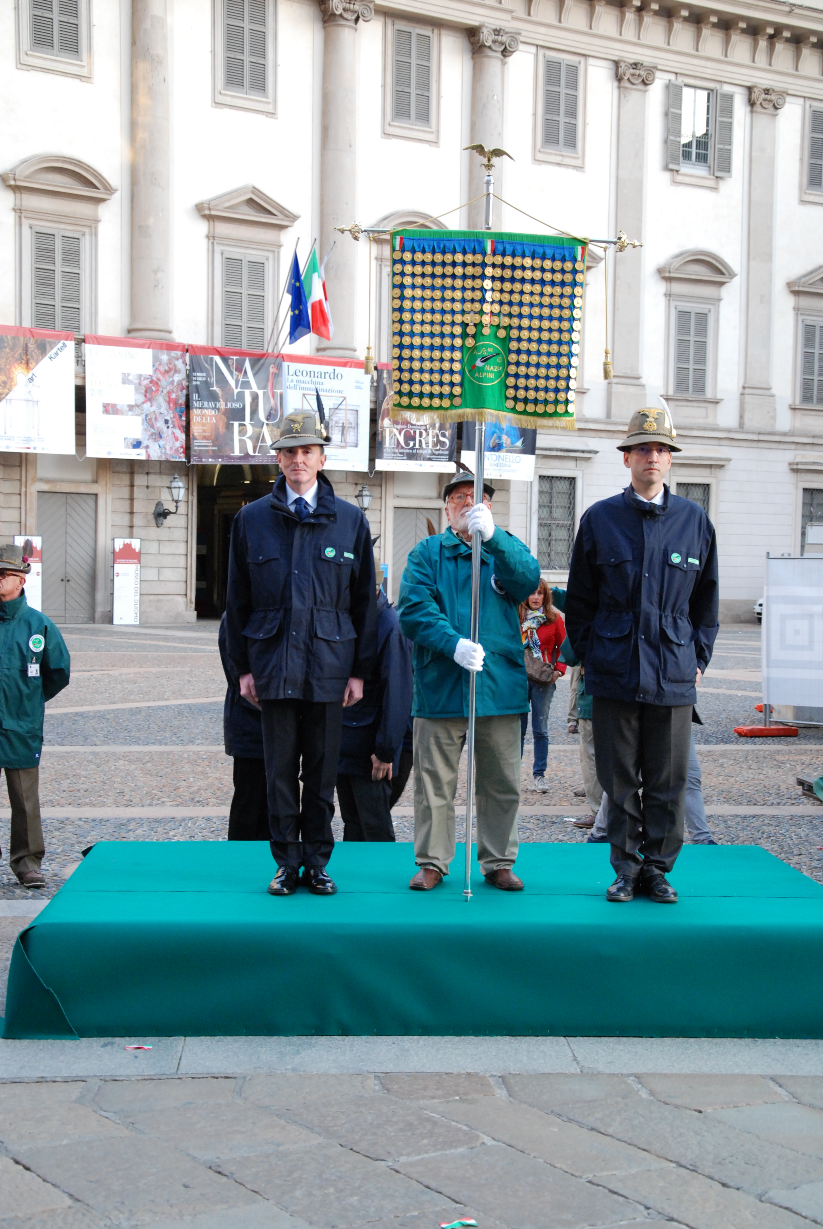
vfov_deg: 35.0
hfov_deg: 23.8
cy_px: 614
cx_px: 412
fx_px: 1949
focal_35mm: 57
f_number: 4.5
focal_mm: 38
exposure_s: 1/80
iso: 1000
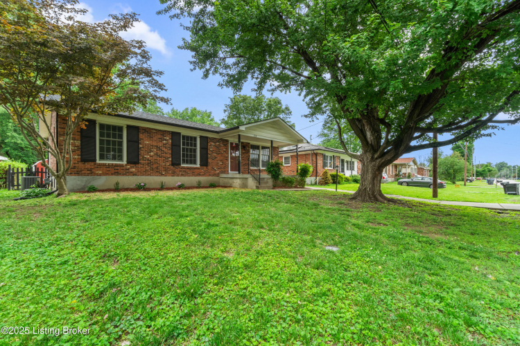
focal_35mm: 15
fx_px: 217
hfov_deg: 100.4
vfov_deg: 77.3
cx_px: 260
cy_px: 173
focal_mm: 10
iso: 400
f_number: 10
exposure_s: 1/20
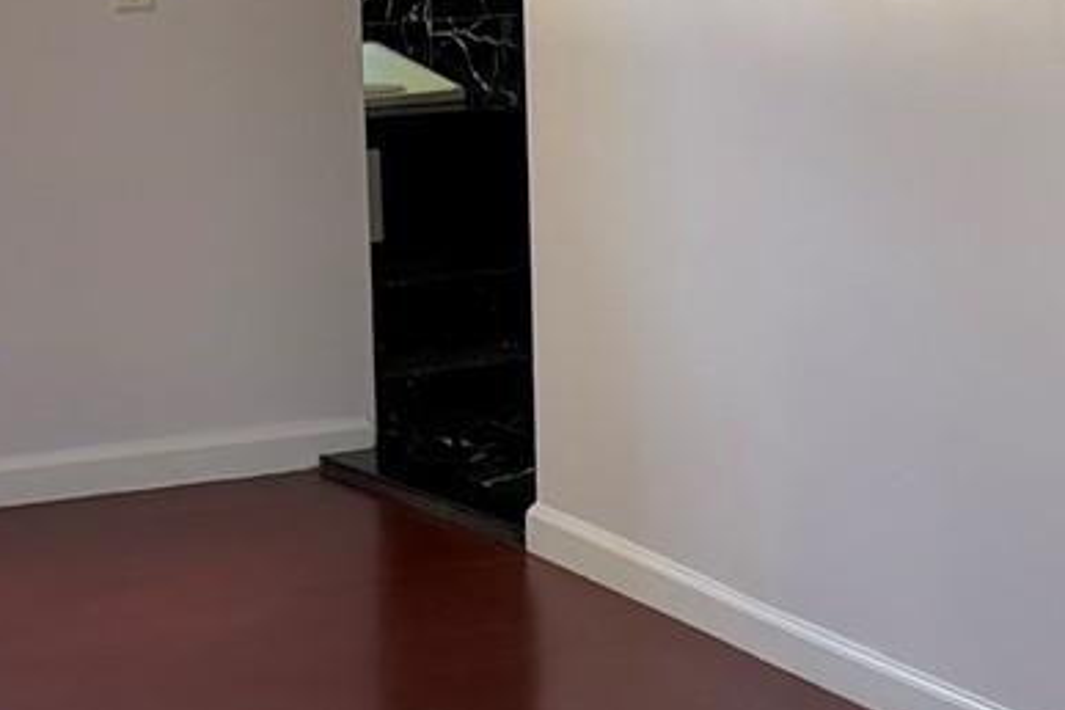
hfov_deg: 15.4
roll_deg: +0.9
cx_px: 892
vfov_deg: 10.4
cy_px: 377
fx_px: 3905
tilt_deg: -11.3
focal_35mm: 132
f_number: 1.78
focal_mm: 6.76
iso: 200
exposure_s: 1/221
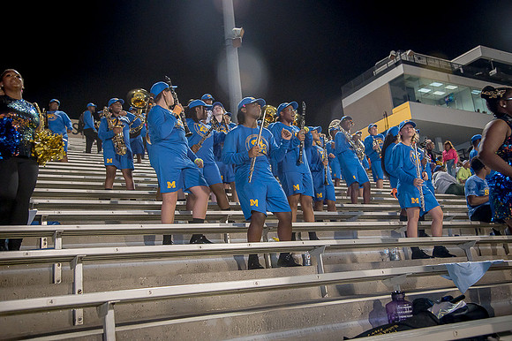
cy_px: 170
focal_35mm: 34
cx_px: 256
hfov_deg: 55.8
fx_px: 483
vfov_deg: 38.8
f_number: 4
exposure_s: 1/200
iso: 2000
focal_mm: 34
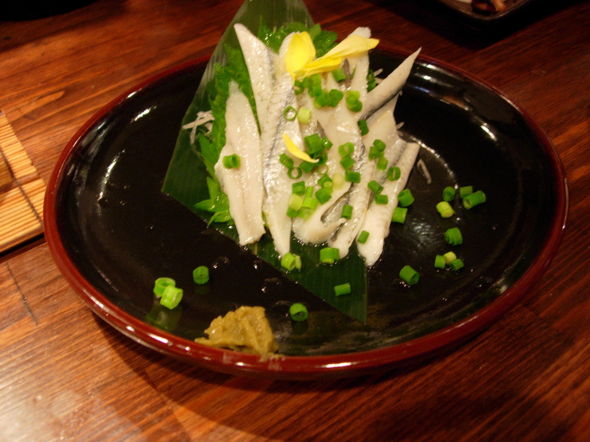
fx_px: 648
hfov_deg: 49.0
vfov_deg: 37.7
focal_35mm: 38
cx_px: 295
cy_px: 221
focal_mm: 7.8
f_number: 2.8
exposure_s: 1/9.2
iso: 200
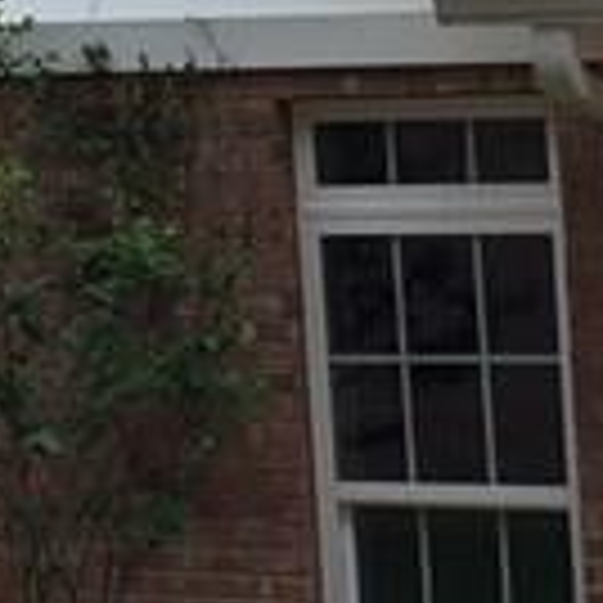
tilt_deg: -6.8
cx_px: 256
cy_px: 135
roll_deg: +3.0
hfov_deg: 8.9
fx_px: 3863
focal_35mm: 196
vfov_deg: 8.9
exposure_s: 1/719
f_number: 2.2
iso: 32
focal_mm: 4.15
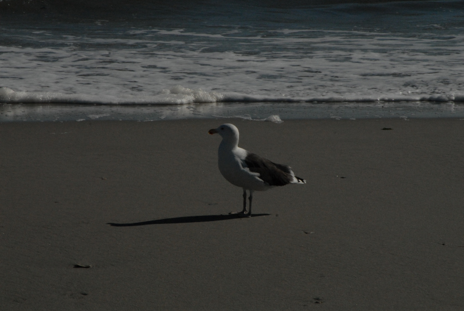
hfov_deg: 11.4
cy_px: 156
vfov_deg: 7.7
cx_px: 232
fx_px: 2323
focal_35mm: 180
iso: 800
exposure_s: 1/2000
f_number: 22
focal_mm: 120
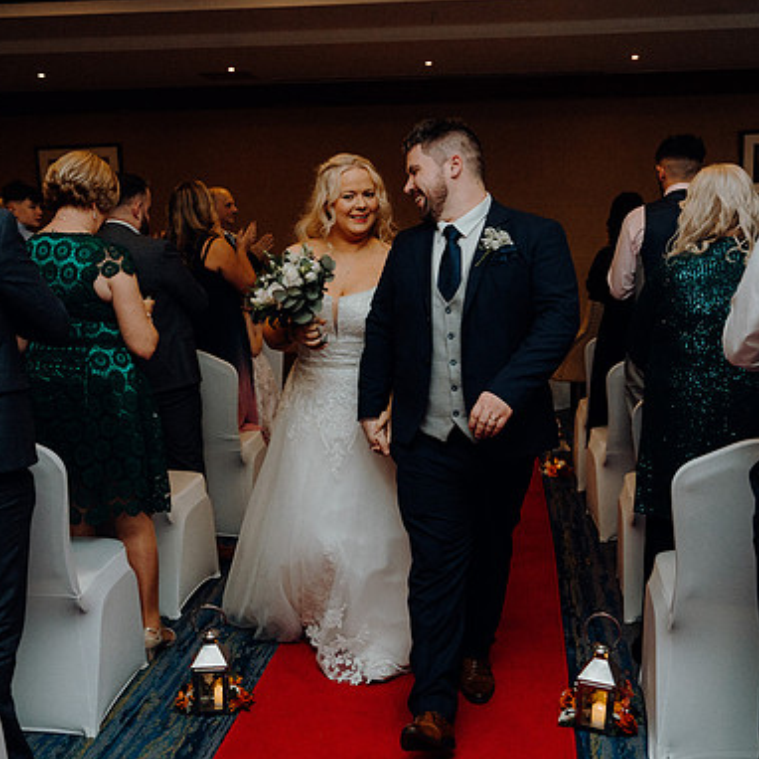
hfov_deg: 41.9
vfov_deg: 41.9
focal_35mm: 40
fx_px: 992
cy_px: 380
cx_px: 387
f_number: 3.5
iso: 2500
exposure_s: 1/160
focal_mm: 31
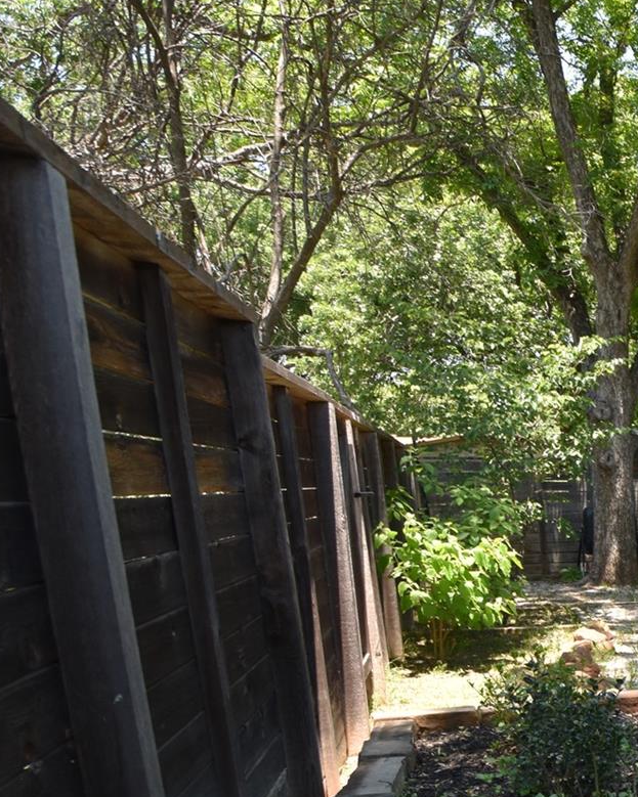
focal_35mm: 37
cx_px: 942
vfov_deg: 46.4
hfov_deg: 28.0
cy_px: 641
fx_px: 873
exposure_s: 1/160
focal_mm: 10
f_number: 5.6
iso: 200
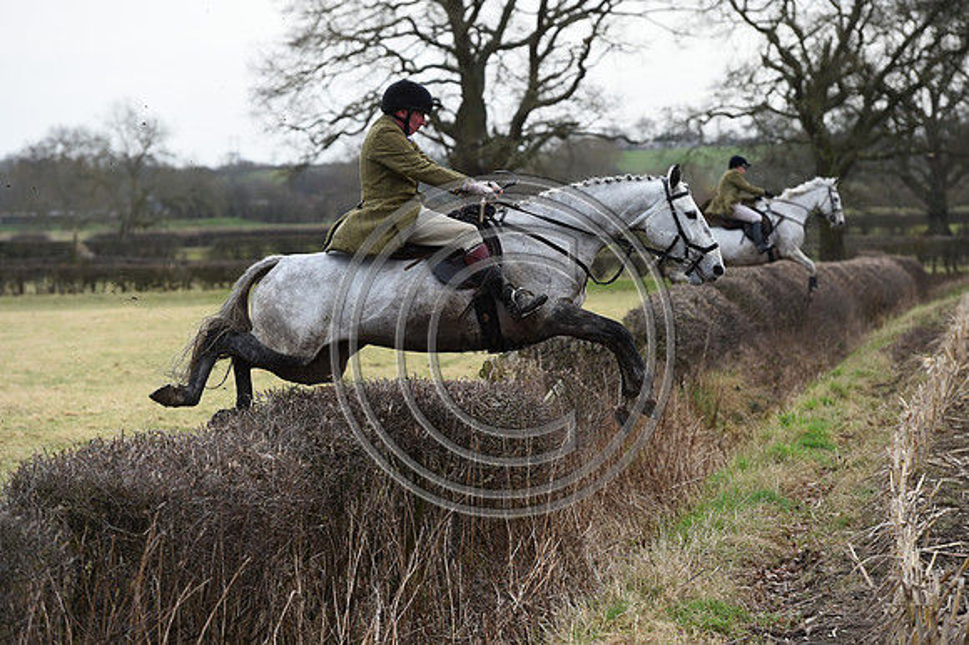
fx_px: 4304
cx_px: 484
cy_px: 322
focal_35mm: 160
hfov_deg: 12.8
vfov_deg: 8.6
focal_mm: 160
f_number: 5.6
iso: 1000
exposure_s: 1/1250
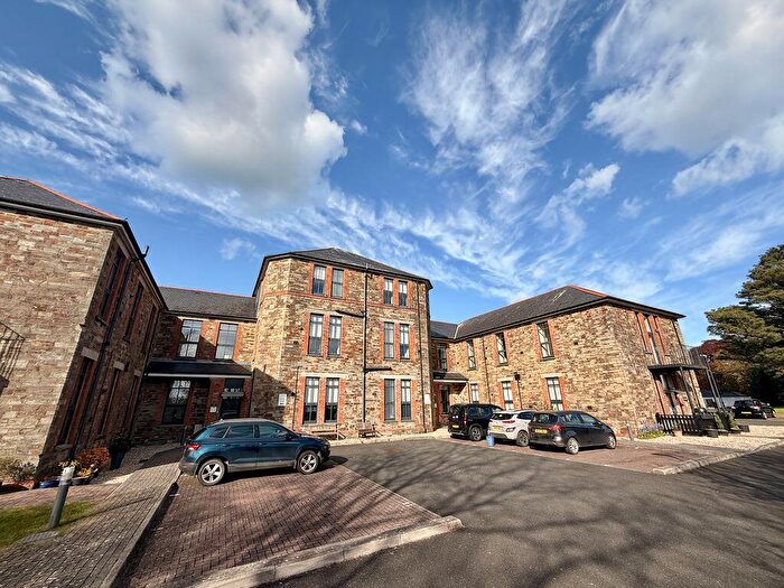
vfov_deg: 85.7
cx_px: 392
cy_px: 294
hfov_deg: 102.1
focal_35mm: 14
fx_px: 317
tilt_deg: +20.0
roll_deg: +1.0
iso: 50
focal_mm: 2.22
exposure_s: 1/1901
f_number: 2.2
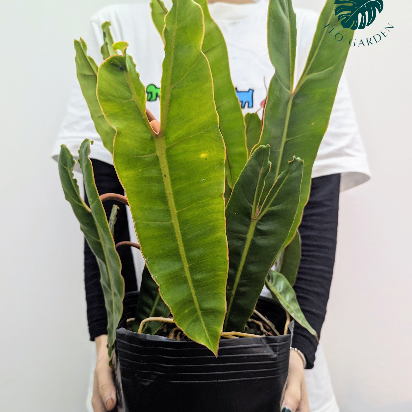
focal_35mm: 29
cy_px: 227
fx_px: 391
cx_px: 211
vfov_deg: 55.5
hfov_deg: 55.6
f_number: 1.85
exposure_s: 1/33.3
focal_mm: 6.81
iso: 187
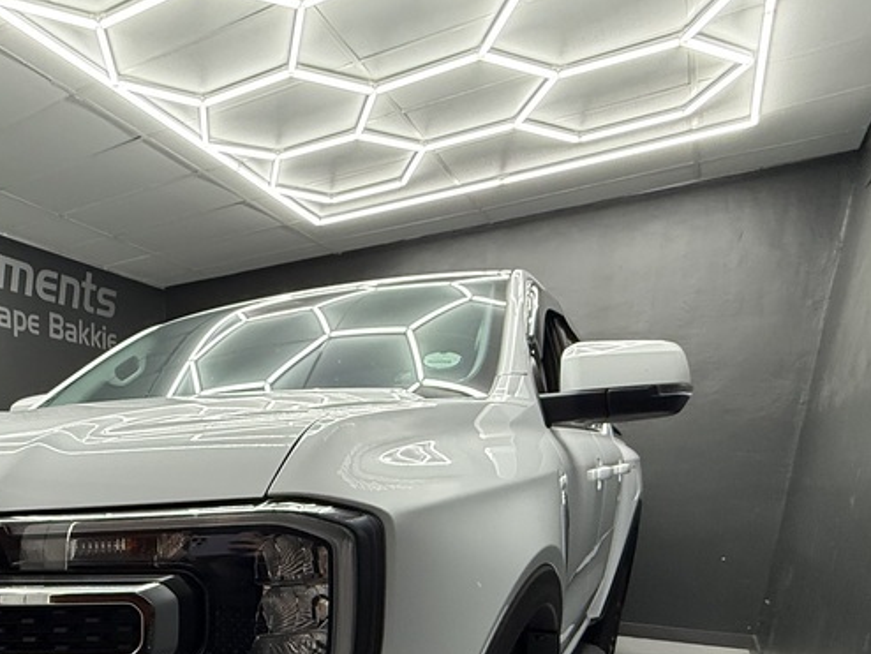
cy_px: 661
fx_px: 730
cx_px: 115
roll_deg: -0.9
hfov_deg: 54.9
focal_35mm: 29
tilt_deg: -14.0
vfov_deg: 41.6
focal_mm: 2.22
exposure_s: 1/100
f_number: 2.2
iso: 320
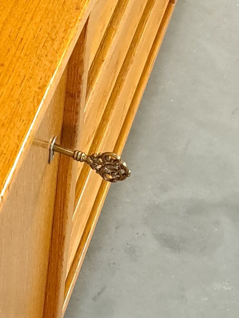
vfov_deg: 16.9
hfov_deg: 12.5
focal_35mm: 113
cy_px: -34
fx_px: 1040
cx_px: -118
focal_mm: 5.23
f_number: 1.8
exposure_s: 1/50
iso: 640
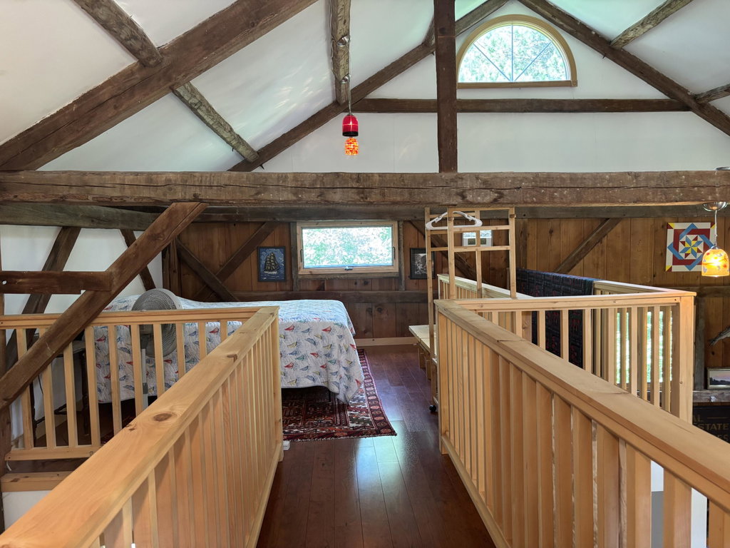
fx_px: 548
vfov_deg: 53.1
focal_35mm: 26
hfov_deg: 67.3
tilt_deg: -4.7
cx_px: 365
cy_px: 274
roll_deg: +1.4
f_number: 1.6
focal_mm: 5.96
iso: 250
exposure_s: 1/60
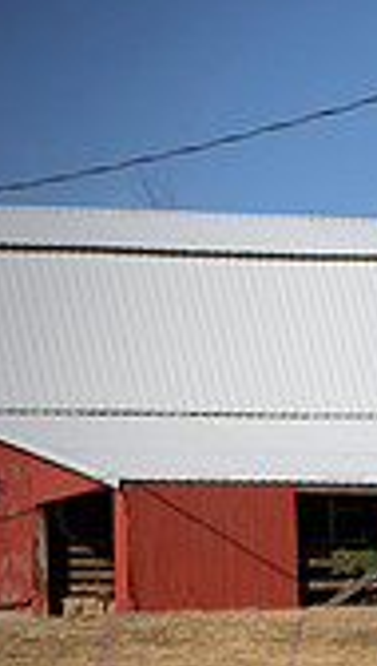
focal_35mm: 224
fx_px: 3965
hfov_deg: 5.4
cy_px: 650
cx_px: 583
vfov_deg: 9.6
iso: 800
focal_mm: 80
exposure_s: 1/800
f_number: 20
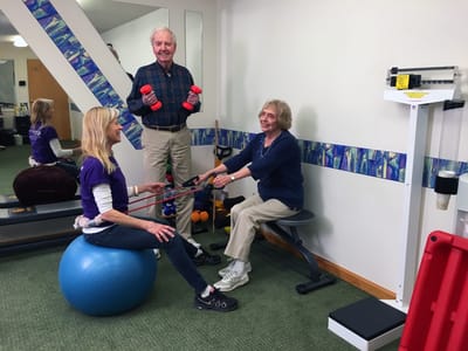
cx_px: 234
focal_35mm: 29
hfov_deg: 61.7
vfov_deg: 48.2
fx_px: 392
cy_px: 176
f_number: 2.2
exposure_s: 1/30
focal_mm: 4.15
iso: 64
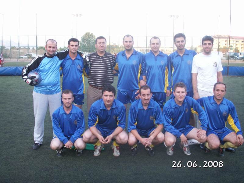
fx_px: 261
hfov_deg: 50.1
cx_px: 122
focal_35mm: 37
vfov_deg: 38.7
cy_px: 92
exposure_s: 1/40
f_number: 3.5
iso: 100
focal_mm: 7.7
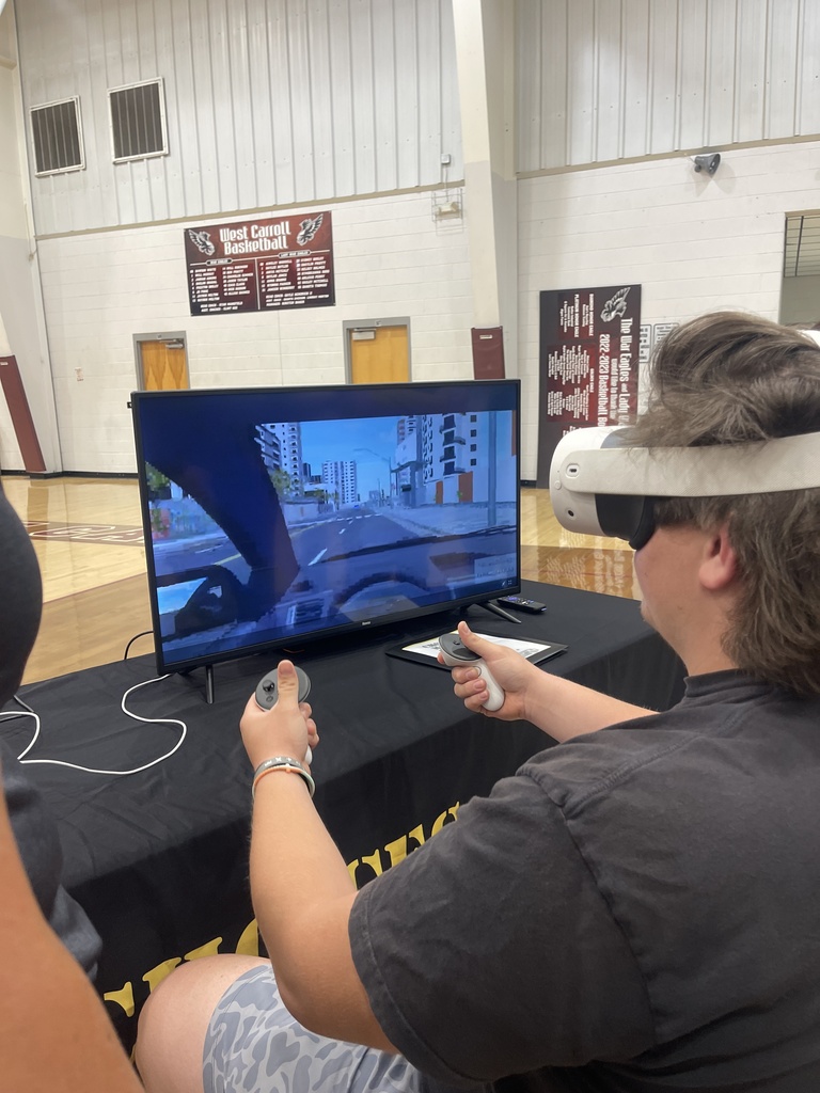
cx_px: 410
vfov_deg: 69.4
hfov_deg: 54.9
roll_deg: +1.6
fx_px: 790
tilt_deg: -11.8
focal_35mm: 25
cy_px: 546
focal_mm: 5.1
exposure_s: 1/104
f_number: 1.6
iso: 125
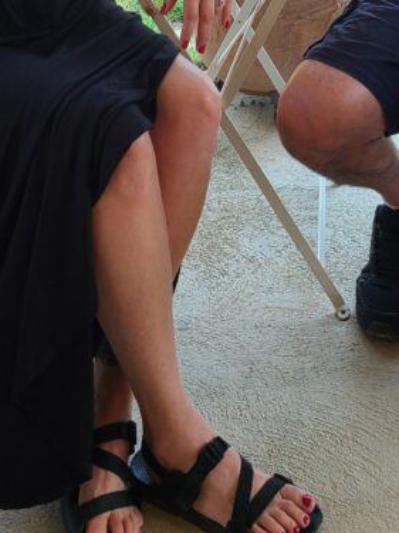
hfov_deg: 20.7
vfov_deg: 24.7
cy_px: -114
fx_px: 1092
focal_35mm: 71
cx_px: 241
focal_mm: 5.4
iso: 40
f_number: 1.8
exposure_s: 1/176
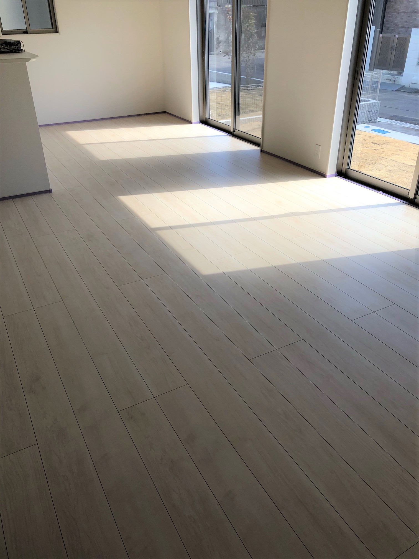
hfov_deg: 49.7
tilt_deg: -30.2
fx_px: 452
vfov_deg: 63.4
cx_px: 210
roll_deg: -0.9
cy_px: 280
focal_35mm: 28
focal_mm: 4
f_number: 1.8
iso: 20
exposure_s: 1/204
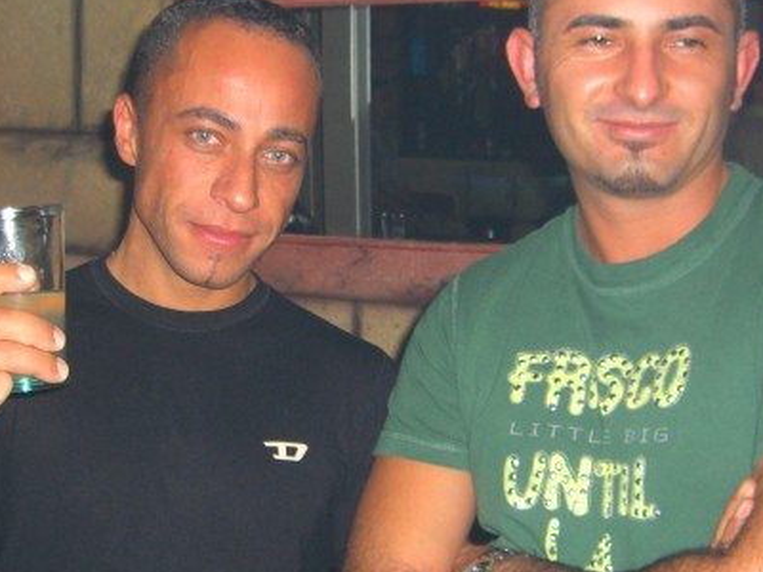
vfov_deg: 19.4
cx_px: 294
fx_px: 1675
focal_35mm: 76
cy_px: 305
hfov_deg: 25.6
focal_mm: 7.9
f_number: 2.8
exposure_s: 1/60
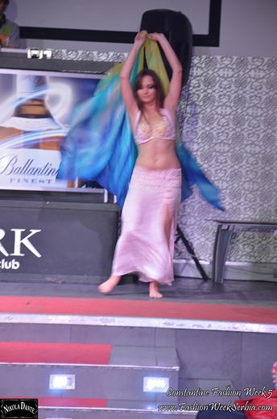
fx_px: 1827
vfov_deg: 13.1
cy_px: 210
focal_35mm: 158
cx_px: 138
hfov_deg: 8.7
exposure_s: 1/20
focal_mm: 105
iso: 640
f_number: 5.6
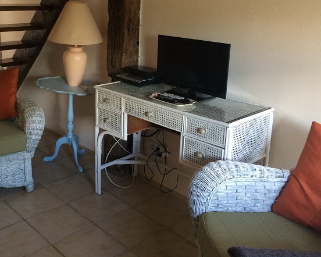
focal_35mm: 41
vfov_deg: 36.2
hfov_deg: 44.2
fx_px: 390
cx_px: 110
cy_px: 90
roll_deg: -1.0
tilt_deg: -14.5
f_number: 2.2
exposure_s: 1/33
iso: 125
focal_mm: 4.15
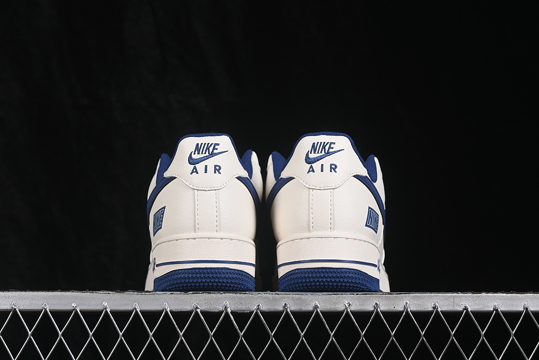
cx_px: 270
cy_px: 180
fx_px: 1123
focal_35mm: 75
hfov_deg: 27.0
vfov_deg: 18.2
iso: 160
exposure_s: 1/80
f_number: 8
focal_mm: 50
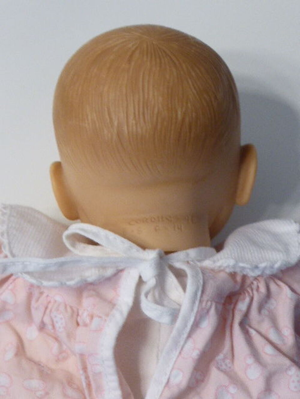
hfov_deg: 18.7
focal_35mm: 79
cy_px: 200
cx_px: 150
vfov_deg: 24.7
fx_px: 913
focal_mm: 13.3
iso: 400
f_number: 5
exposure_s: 1/20
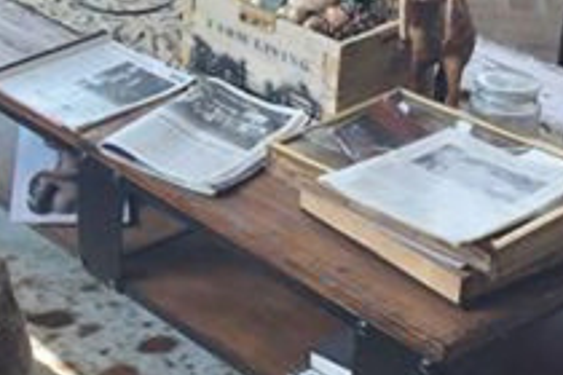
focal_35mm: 92
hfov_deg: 21.0
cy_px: 19
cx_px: -67
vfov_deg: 14.7
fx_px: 1439
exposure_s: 1/165
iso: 32
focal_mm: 4.15
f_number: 2.2
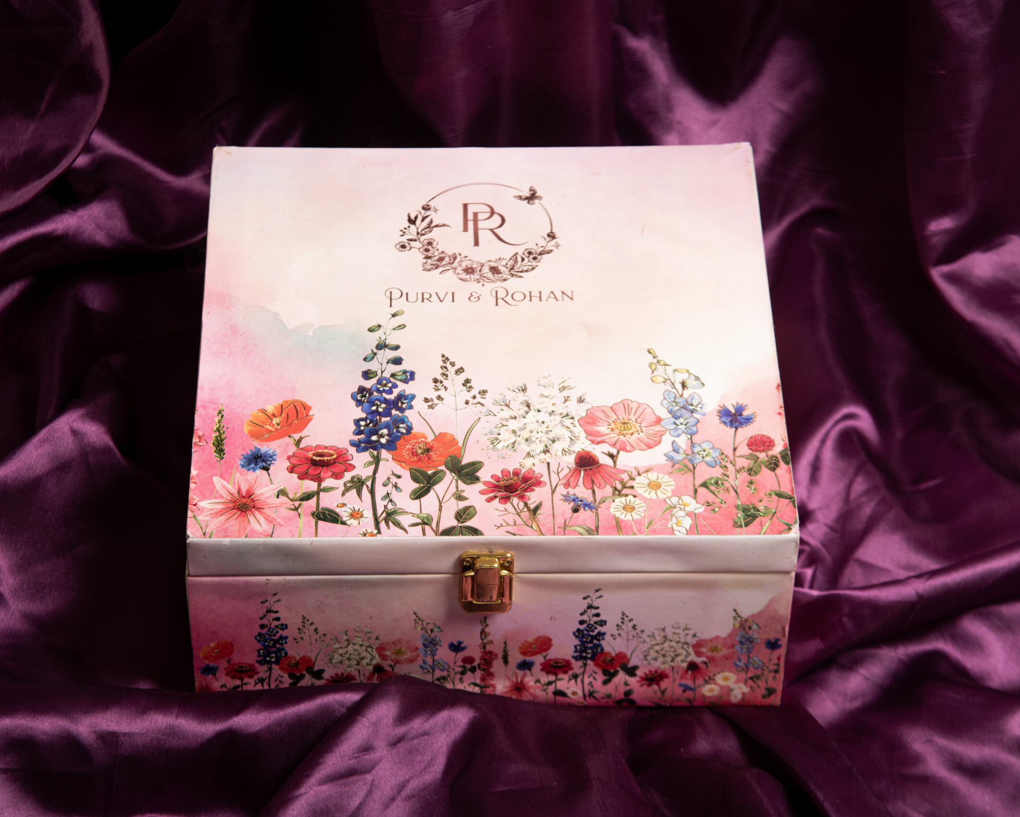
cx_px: 481
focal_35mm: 108
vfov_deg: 14.3
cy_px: 410
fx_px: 3261
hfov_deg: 17.8
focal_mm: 95
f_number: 5.6
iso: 125
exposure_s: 1/80
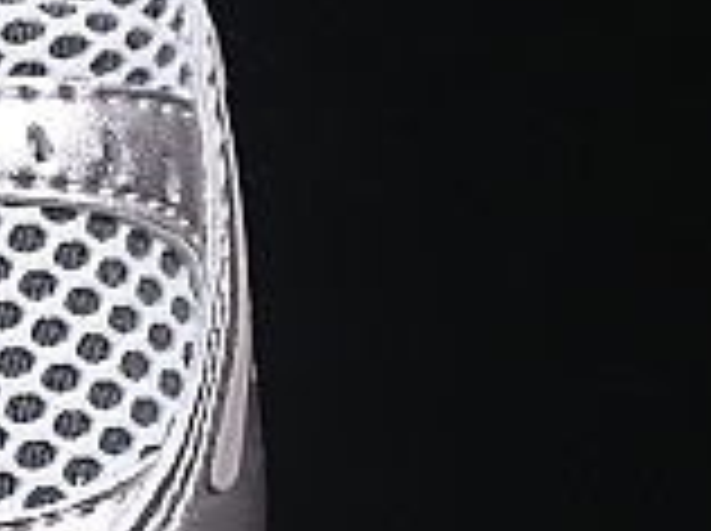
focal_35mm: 493
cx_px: -1256
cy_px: 72
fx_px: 10111
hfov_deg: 3.9
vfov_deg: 3.0
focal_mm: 50
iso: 160
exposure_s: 1/80
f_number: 8
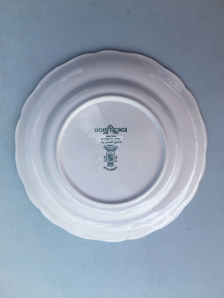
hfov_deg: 48.2
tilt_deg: -84.1
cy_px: 149
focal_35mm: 29
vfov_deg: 61.7
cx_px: 112
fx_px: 250
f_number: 2.2
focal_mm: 4.15
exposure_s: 1/1425
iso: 25
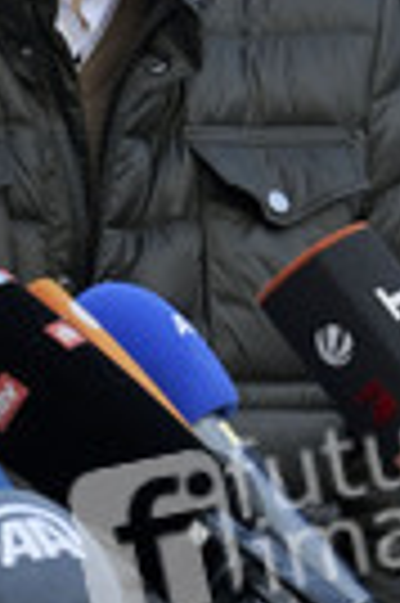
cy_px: 292
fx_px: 8488
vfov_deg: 4.1
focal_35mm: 508
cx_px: -108
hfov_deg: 2.7
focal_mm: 170
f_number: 8
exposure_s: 1/1000
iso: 4000
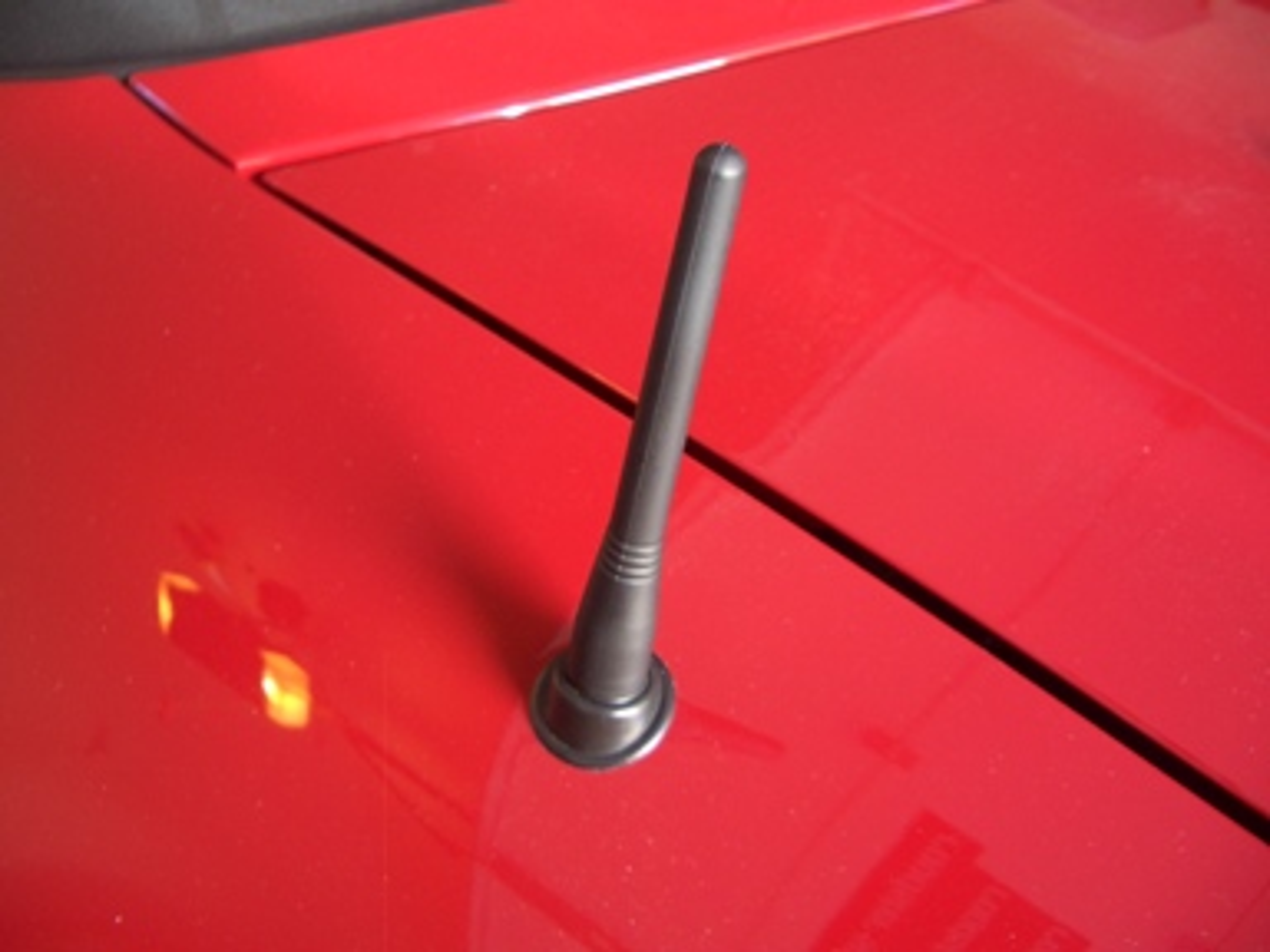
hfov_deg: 52.6
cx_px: 635
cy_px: 476
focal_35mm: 35
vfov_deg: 40.7
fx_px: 1284
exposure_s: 1/10
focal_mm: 5.8
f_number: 2.6
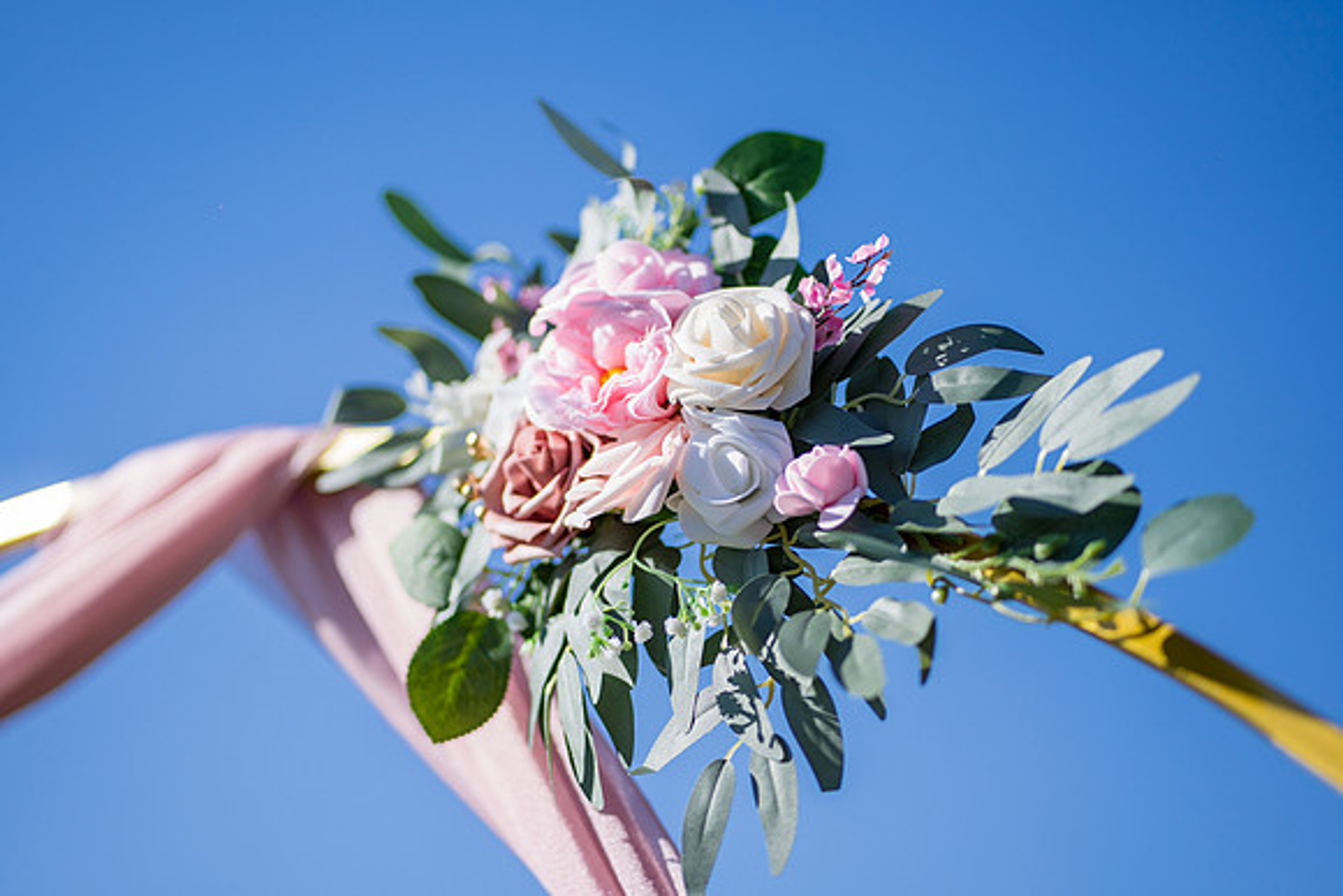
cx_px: 672
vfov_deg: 16.1
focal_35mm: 85
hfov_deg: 23.9
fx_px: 3172
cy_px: 448
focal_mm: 85
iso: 250
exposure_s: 1/8000
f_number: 2
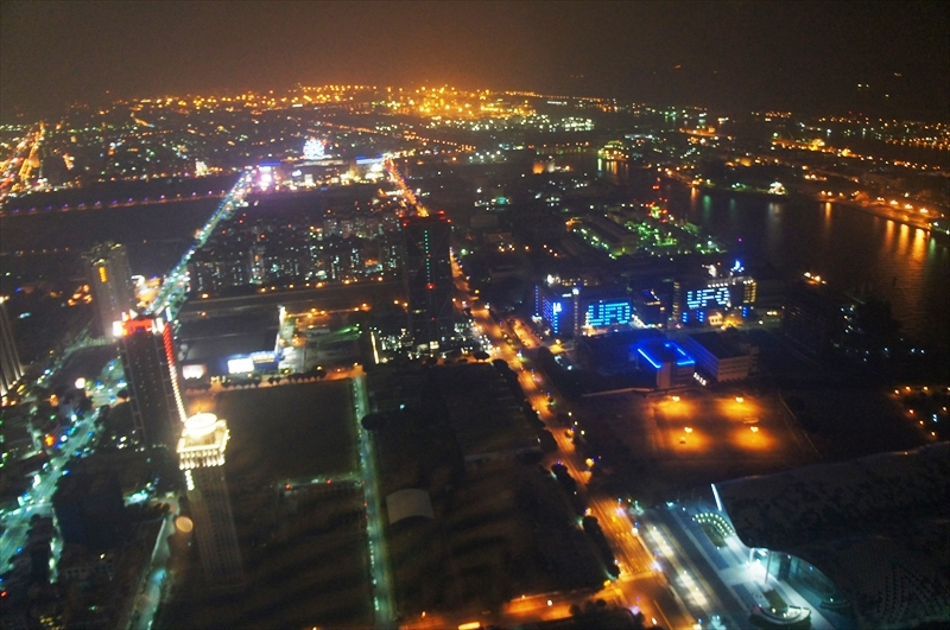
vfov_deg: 47.8
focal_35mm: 27
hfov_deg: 67.5
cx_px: 475
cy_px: 315
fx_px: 711
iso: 1600
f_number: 3.5
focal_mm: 18
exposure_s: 1/6
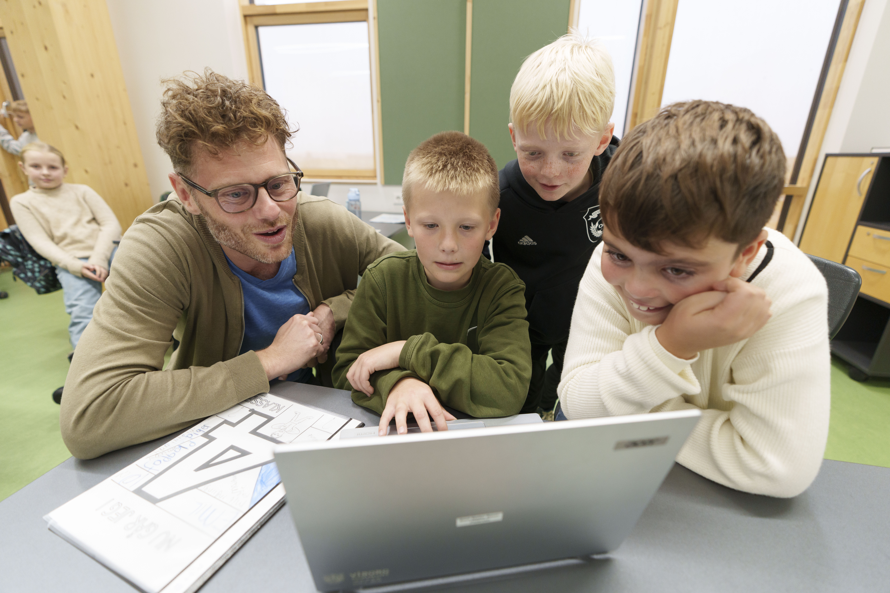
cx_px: 445
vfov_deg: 73.7
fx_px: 396
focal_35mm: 16
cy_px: 296
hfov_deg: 96.7
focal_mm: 16
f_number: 2.8
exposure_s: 1/125
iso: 1250
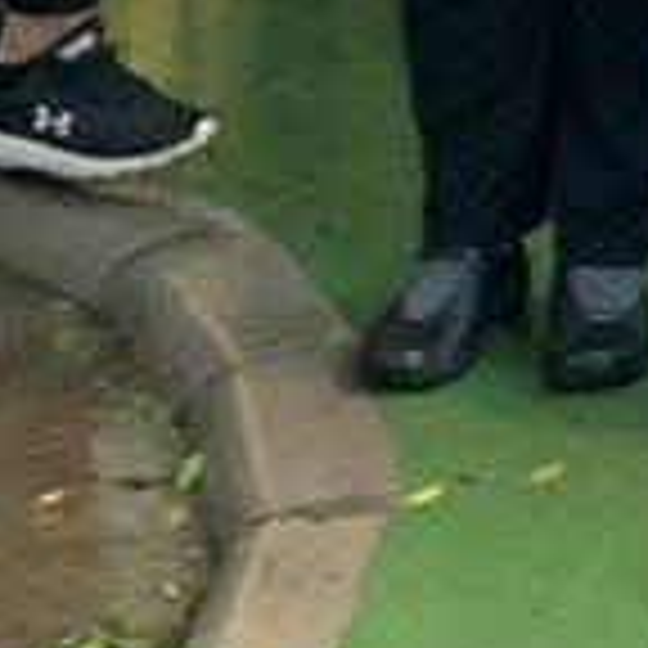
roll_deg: -0.1
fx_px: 4045
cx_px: 1683
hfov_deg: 8.2
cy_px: -1080
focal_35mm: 191
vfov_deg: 8.2
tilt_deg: -2.8
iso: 250
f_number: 1.8
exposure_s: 1/60
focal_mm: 4.25
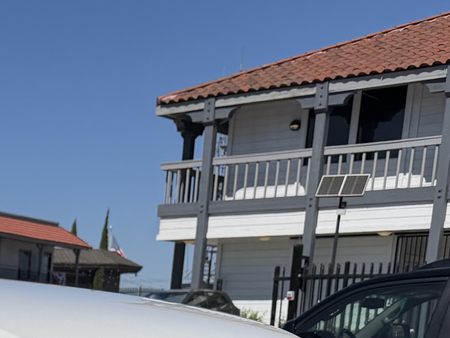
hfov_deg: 20.9
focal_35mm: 83
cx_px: -170
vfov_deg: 15.7
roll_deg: -0.7
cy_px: 569
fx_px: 1079
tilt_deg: -11.1
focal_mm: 6.76
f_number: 1.78
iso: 80
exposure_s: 1/14286
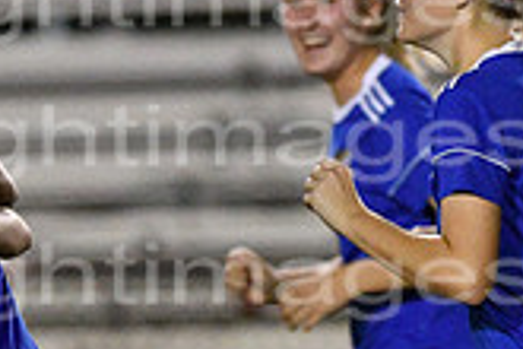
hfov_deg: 1.3
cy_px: 490
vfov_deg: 0.9
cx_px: 101
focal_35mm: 1585
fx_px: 23025
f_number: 3.5
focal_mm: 300
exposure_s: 1/640
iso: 10000
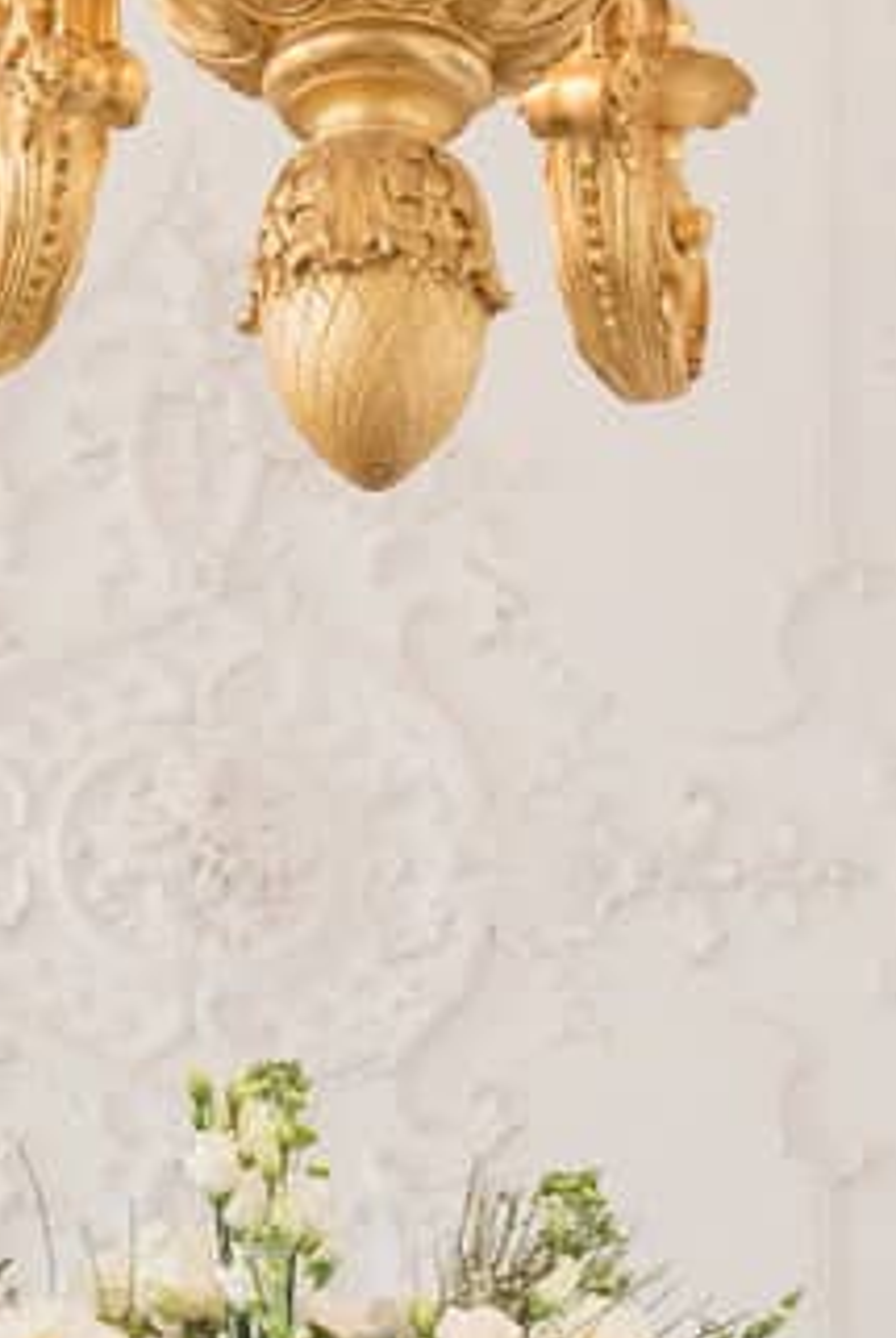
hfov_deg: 11.8
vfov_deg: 16.3
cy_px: 1903
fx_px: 4316
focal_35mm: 116
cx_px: 294
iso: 400
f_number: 5
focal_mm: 38
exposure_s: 1/50
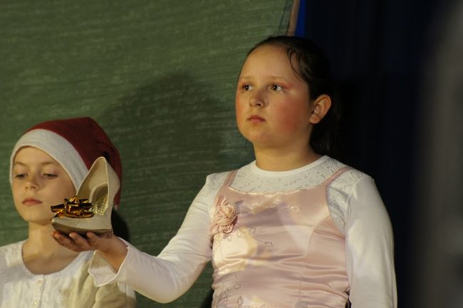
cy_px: 154
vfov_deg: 4.4
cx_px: 232
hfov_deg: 6.5
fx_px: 4047
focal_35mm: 315
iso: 800
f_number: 5.6
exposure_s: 1/30
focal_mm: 210
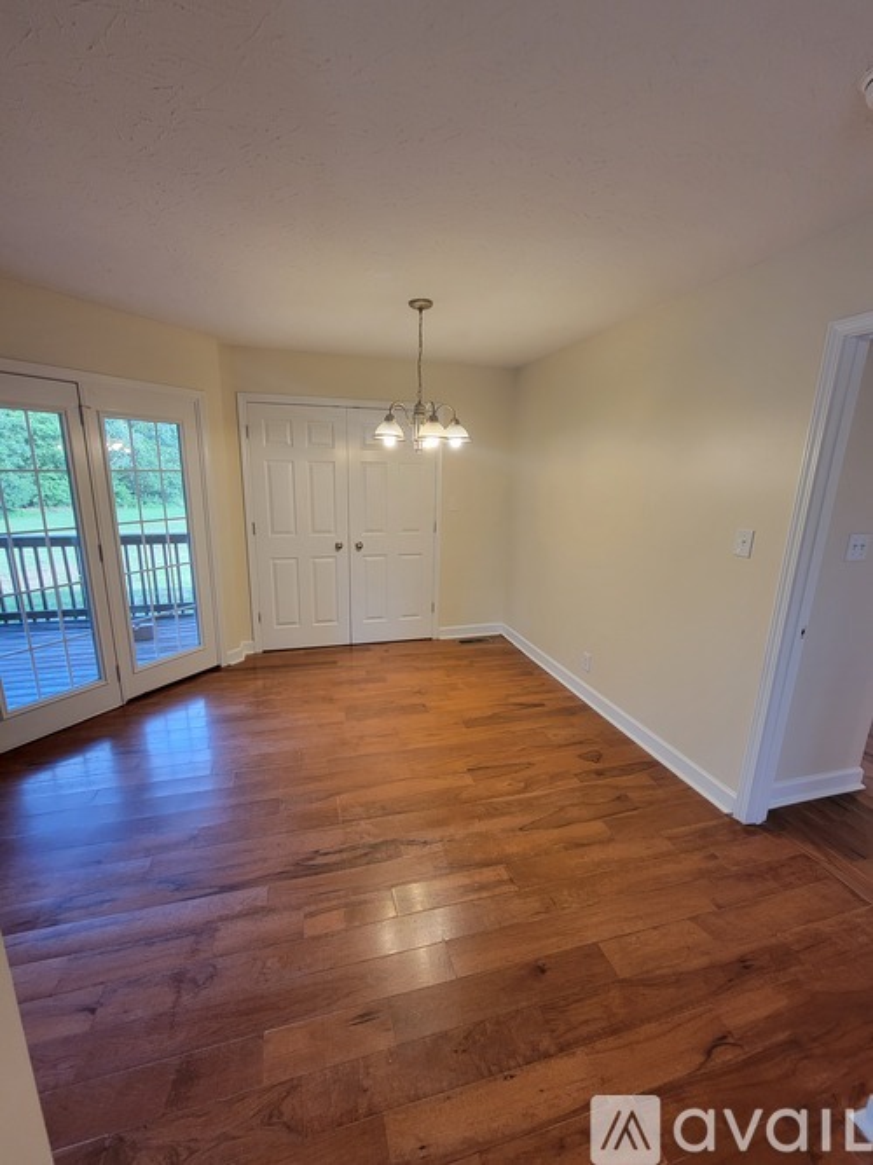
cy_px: 582
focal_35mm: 13
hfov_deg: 89.9
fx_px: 437
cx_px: 436
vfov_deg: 106.2
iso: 100
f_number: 2.2
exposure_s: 1/60
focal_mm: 2.2
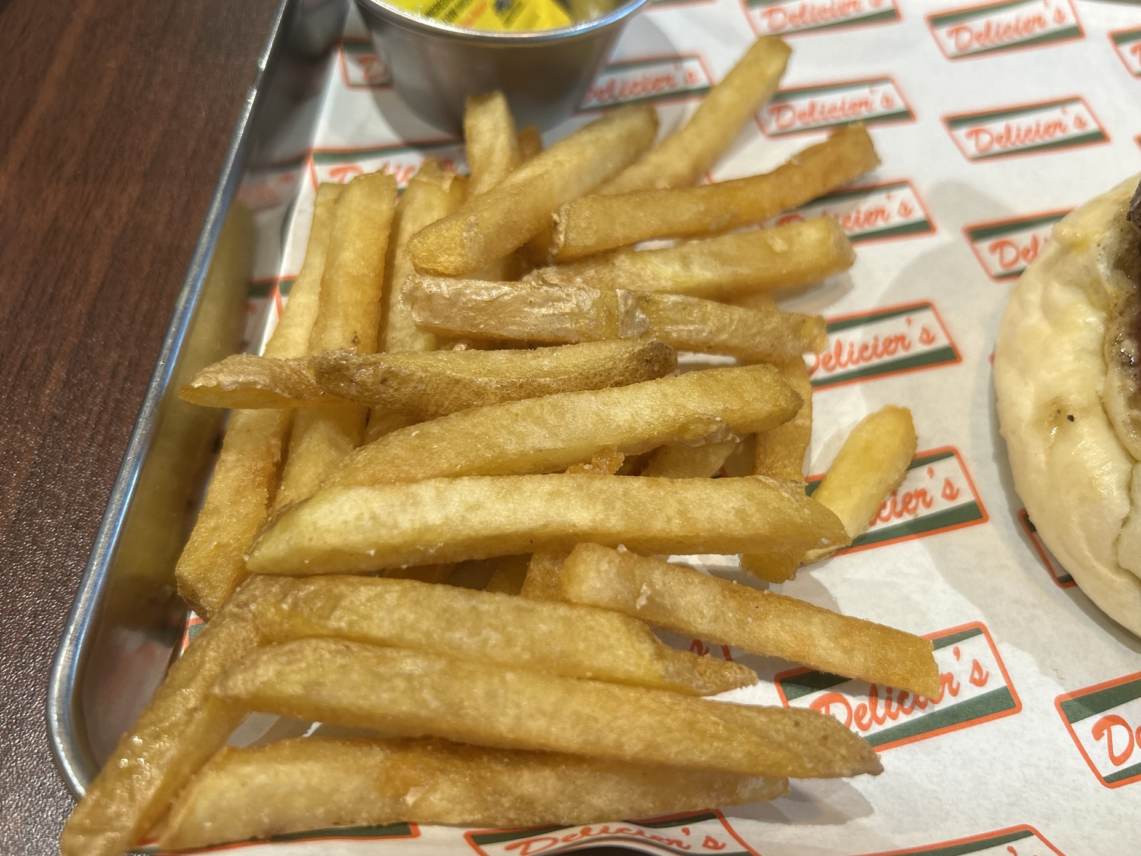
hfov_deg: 63.4
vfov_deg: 49.7
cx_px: 564
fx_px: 923
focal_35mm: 28
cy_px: 444
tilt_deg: -58.3
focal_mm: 5.7
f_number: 1.5
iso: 100
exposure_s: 1/50
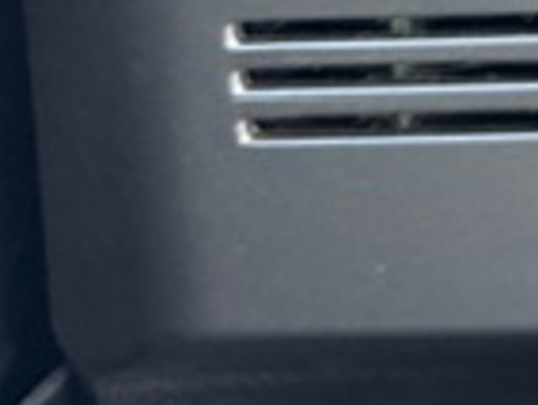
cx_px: 1057
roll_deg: -1.7
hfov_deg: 15.0
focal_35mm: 108
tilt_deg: -27.5
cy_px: -284
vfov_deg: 12.7
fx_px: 1681
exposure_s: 1/60
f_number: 1.78
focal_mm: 6.76
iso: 500
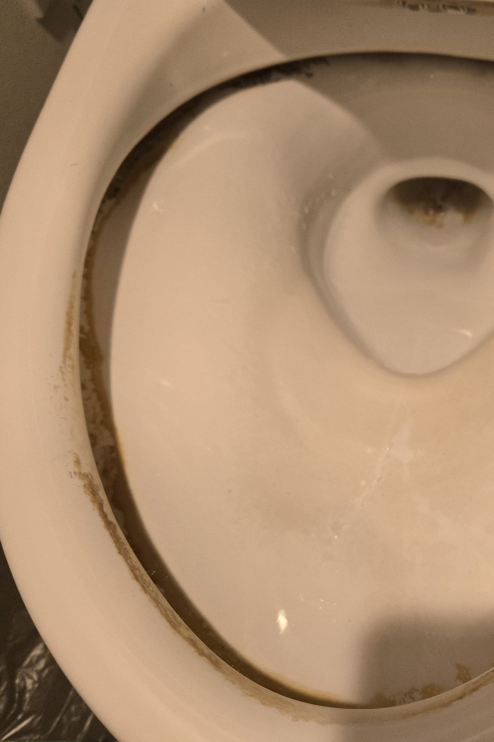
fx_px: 659
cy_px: 372
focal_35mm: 32
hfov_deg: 38.5
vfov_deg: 58.7
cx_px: 439
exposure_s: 1/100
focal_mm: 5.4
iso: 320
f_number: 1.8
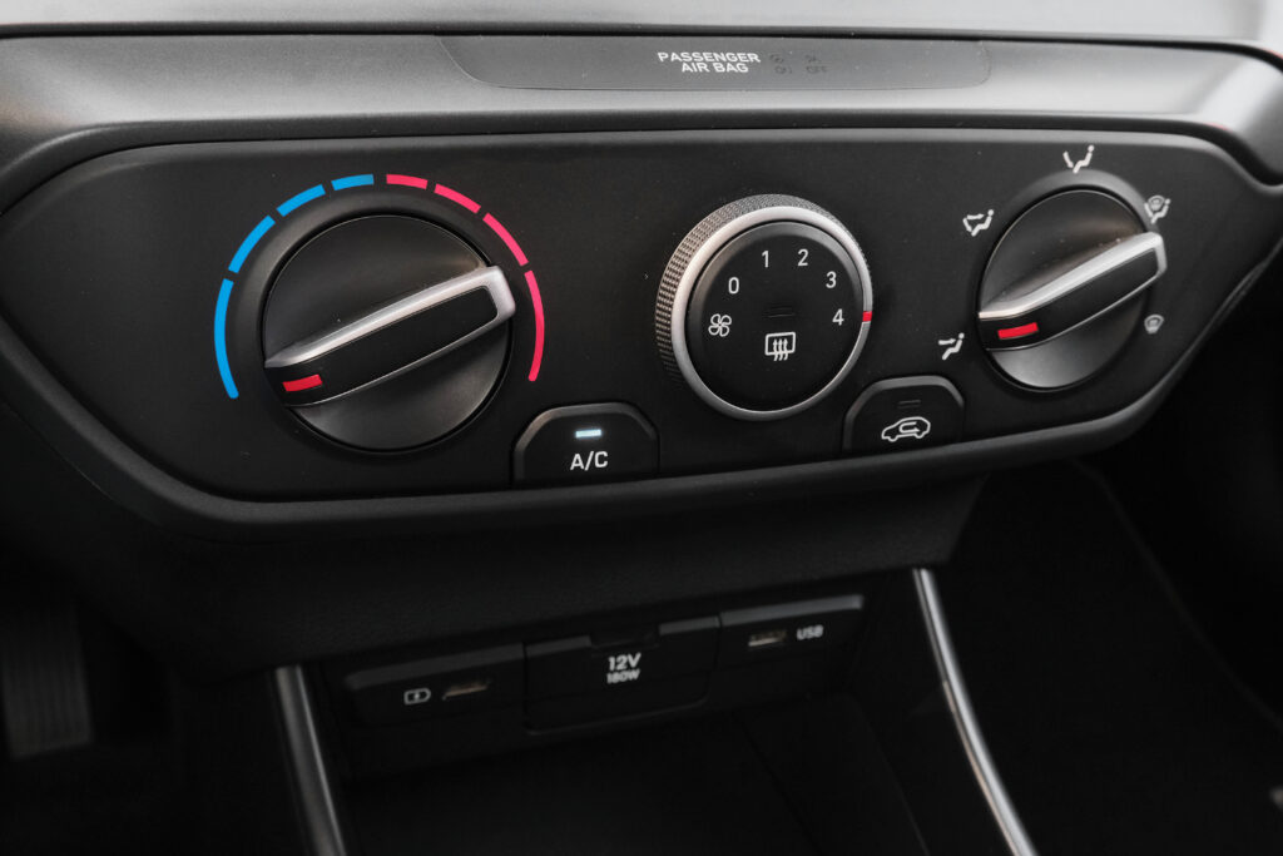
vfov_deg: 42.3
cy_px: 428
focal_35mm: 31
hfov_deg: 60.3
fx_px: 1105
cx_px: 642
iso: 2000
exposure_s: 1/50
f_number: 9
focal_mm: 20.9
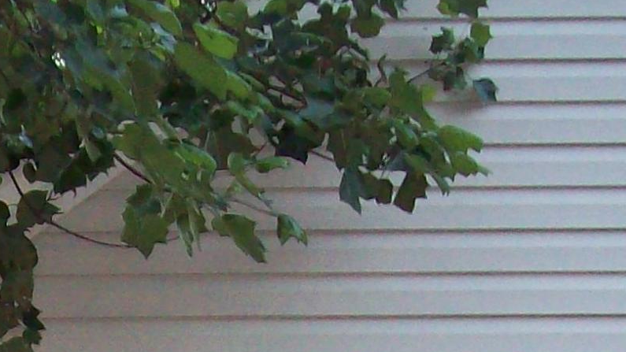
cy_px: 755
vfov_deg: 7.8
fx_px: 2456
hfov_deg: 14.1
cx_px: -120
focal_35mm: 148
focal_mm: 6
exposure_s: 1/64
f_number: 2.7
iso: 200
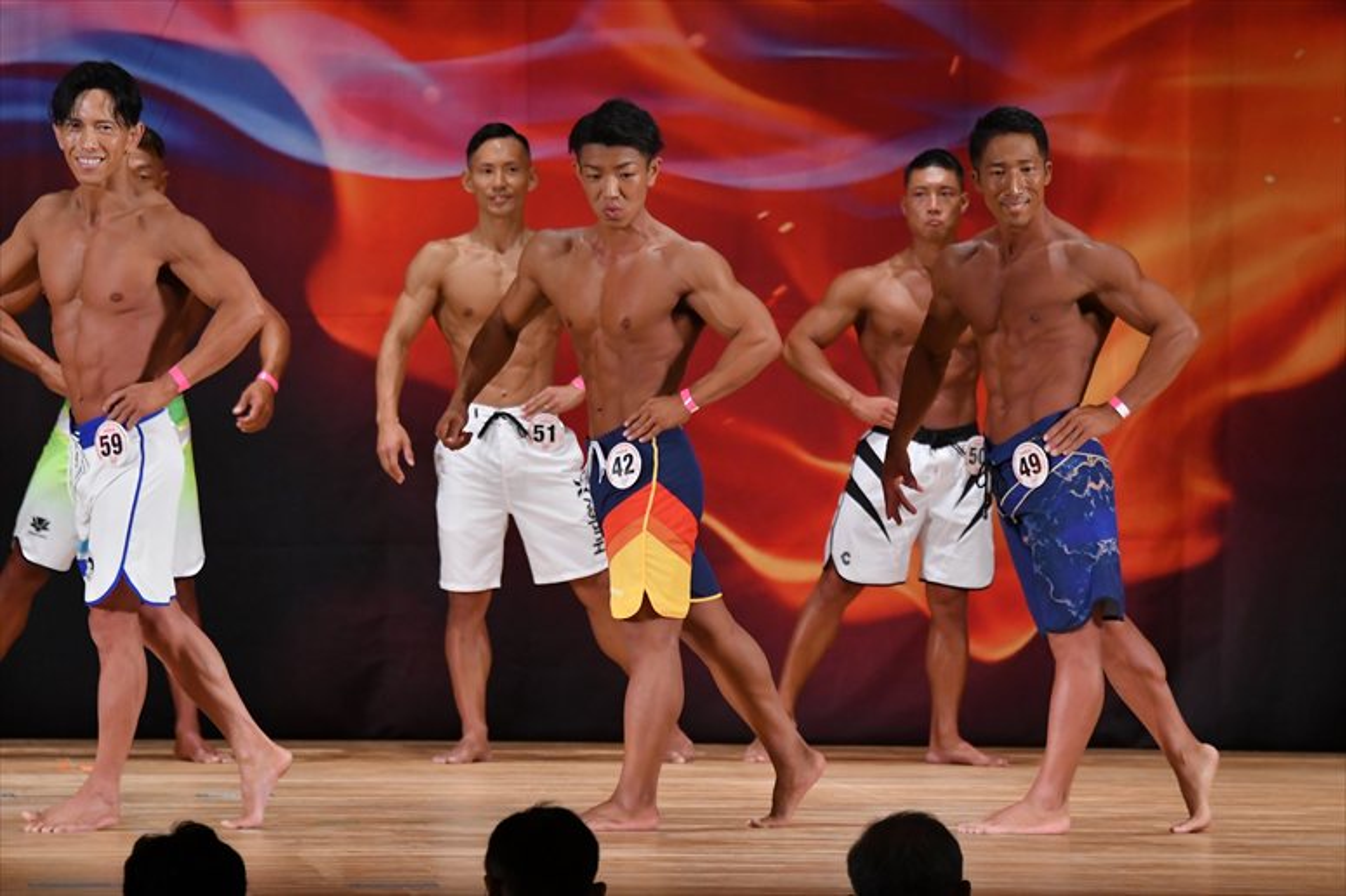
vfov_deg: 5.4
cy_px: 448
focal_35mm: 255
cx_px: 673
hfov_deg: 8.1
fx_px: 9530
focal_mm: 170
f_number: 5.6
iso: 3200
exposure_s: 1/400
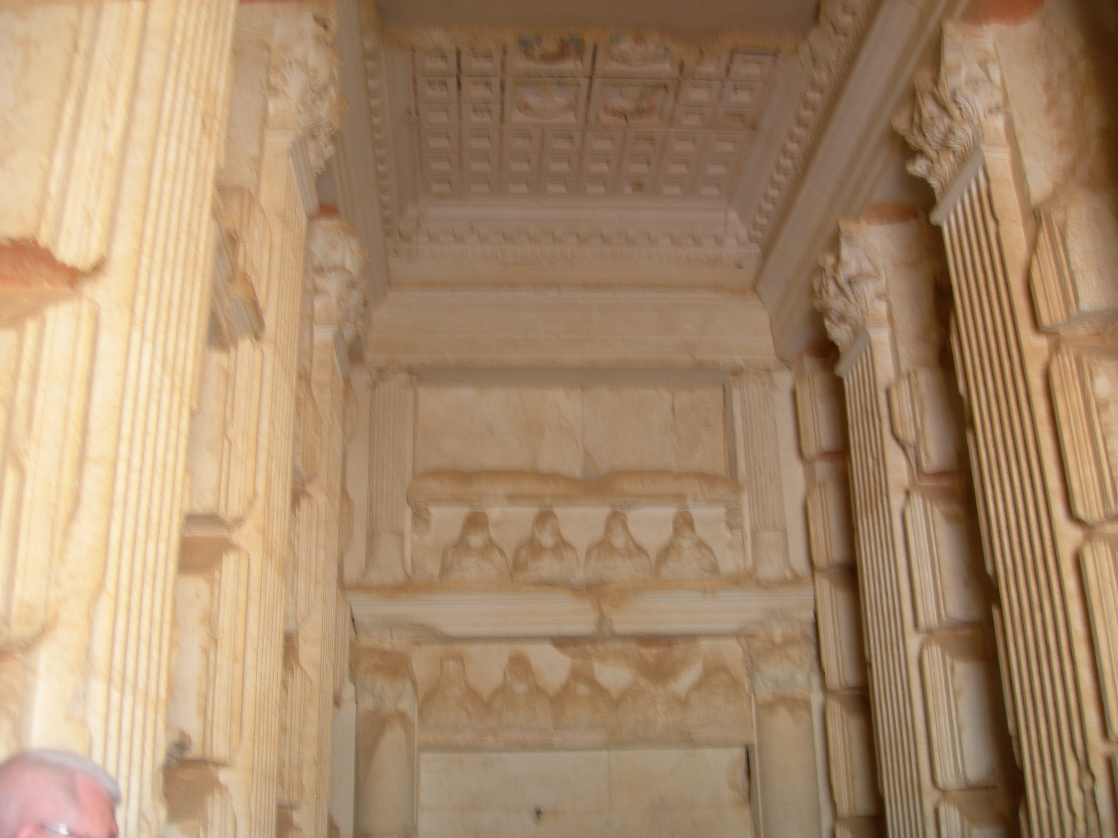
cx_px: 559
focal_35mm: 38
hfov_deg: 49.0
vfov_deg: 37.7
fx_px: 1227
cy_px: 419
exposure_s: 1/4.3
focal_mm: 7.8
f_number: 2.8
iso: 50
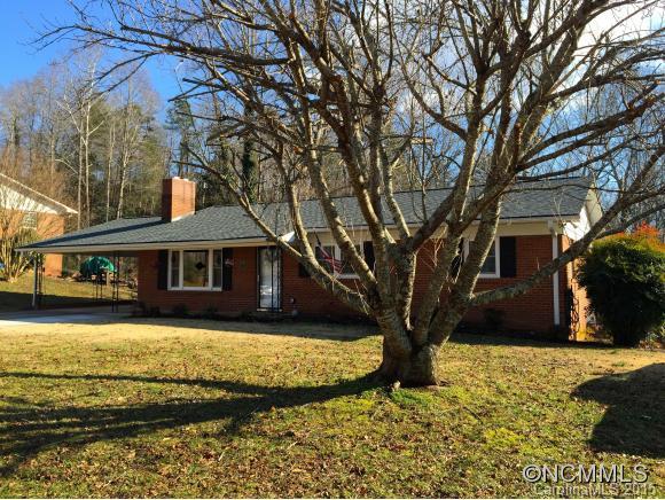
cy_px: 250
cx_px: 332
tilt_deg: +4.8
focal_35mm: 29
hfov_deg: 61.6
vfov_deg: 48.3
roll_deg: -0.5
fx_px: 558
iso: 32
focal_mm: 4.15
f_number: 2.2
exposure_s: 1/775
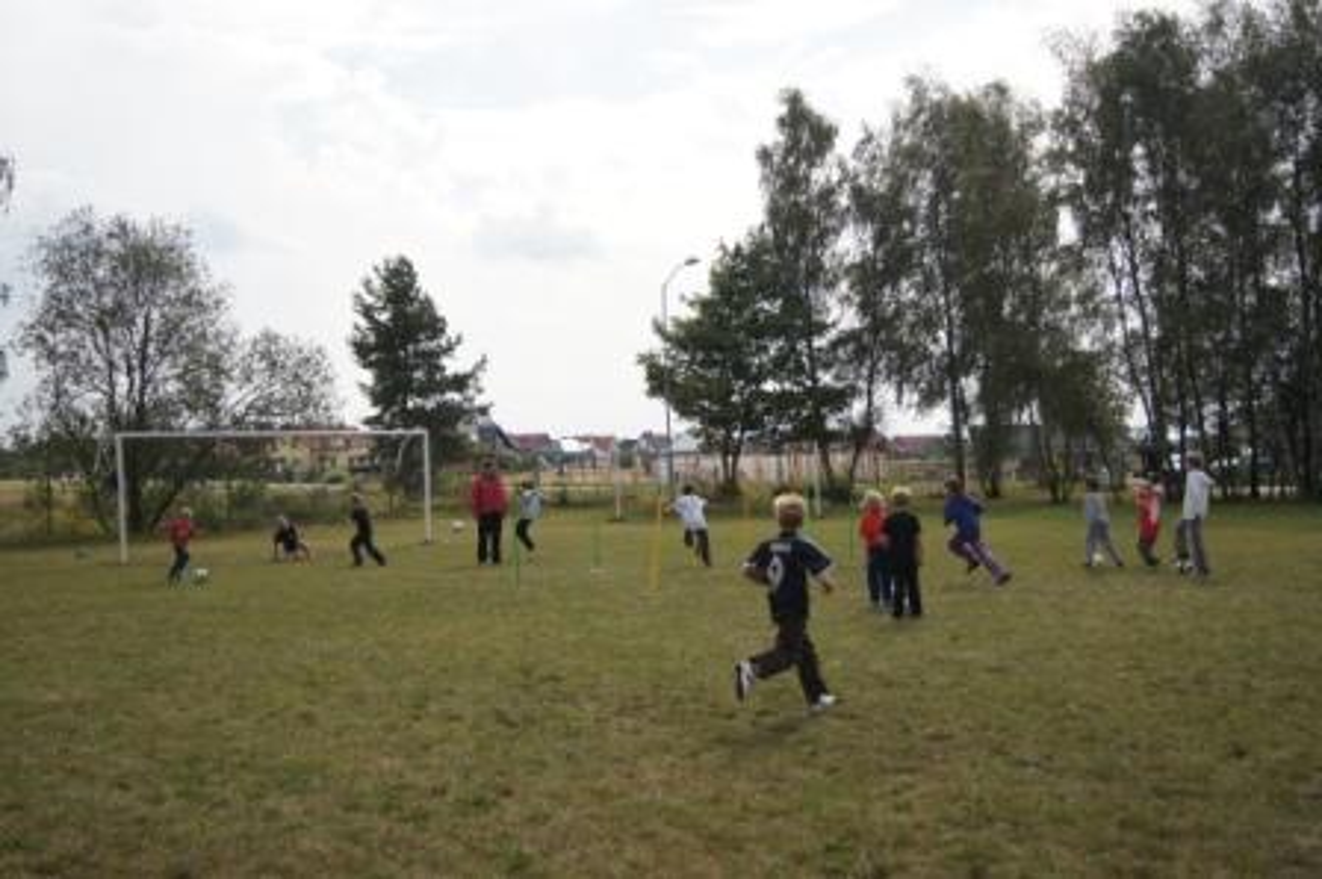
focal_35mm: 42
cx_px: 661
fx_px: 1541
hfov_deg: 46.4
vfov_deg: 31.8
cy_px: 440
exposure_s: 1/2000
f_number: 4.5
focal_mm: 28
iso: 250
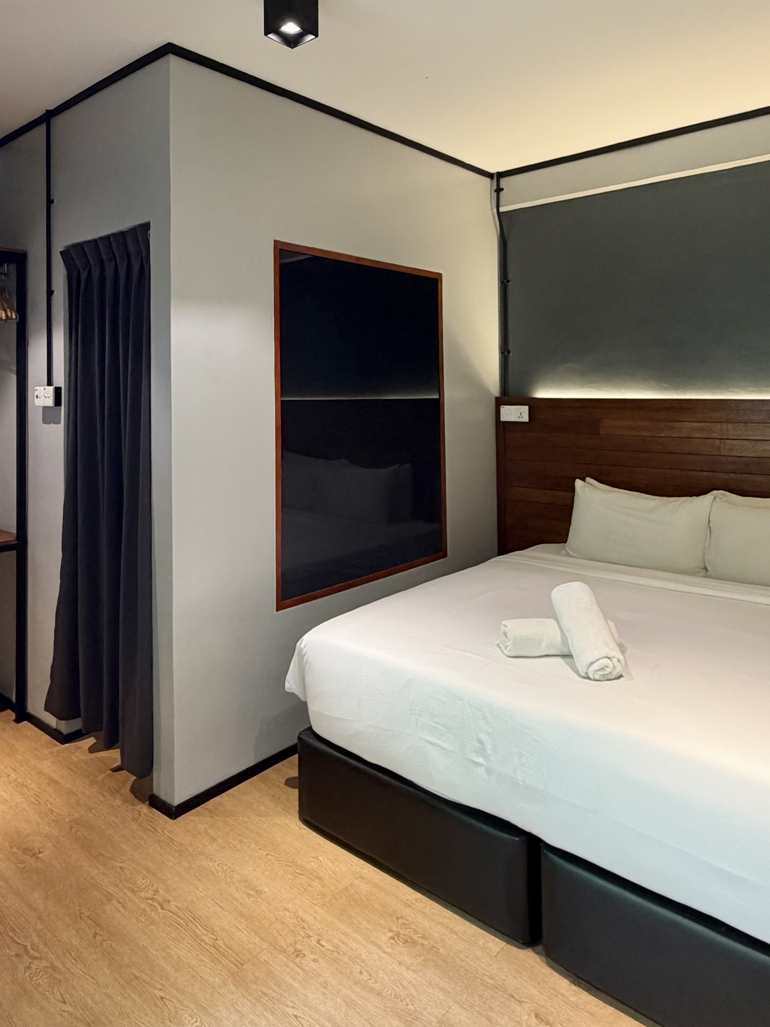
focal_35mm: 24
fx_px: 712
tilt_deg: +1.0
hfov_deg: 56.8
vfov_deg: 70.2
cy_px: 374
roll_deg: +0.2
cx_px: 363
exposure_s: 1/50
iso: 200
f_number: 2.2
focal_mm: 2.22
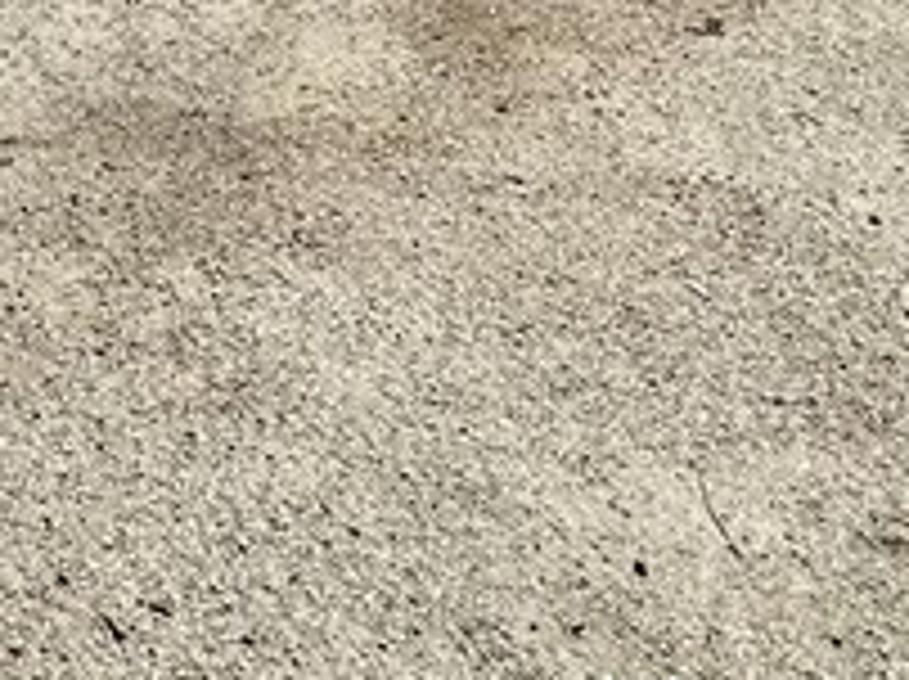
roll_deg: +0.4
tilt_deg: +0.9
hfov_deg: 24.2
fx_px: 1862
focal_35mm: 71
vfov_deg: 14.8
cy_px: -865
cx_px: -261
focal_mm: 2.22
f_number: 2.2
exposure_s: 1/2618
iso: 50
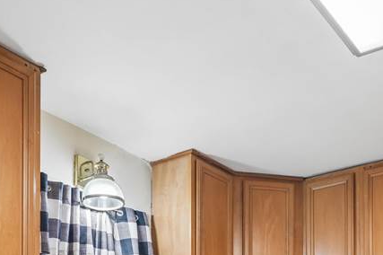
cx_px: 277
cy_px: 348
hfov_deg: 40.2
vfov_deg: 23.9
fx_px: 510
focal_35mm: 48
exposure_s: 1/5
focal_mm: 16
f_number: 10
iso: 400
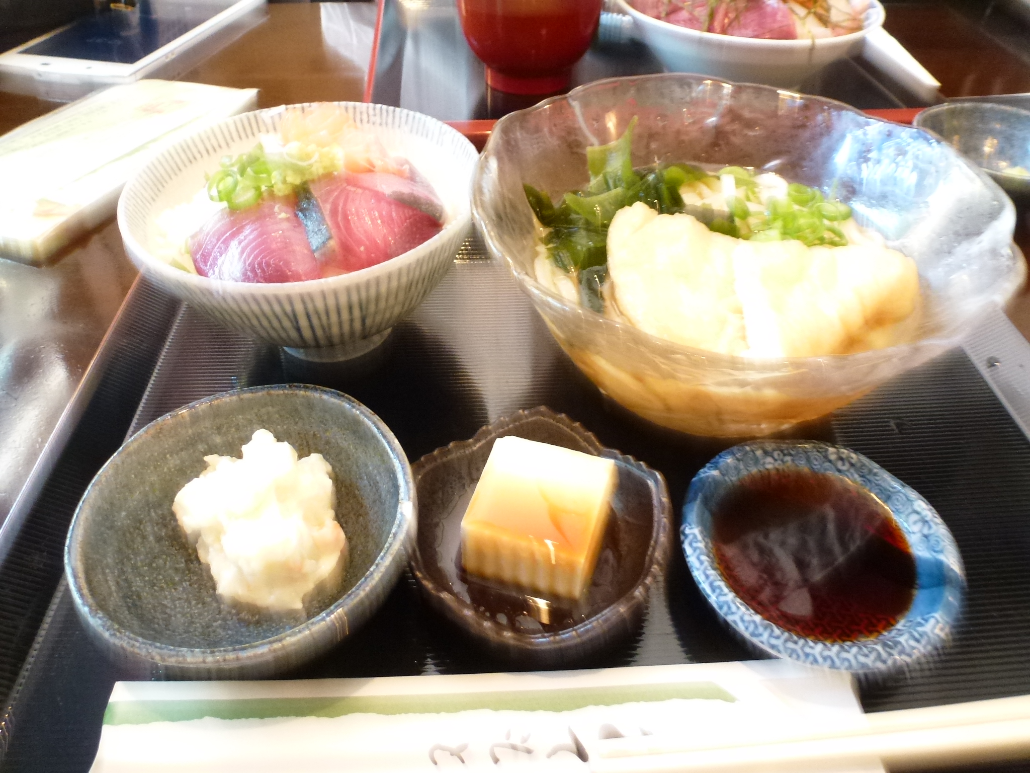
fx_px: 714
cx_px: 515
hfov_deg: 71.6
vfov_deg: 56.8
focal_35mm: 24
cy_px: 386
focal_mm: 4.3
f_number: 3.3
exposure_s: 1/4
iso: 400
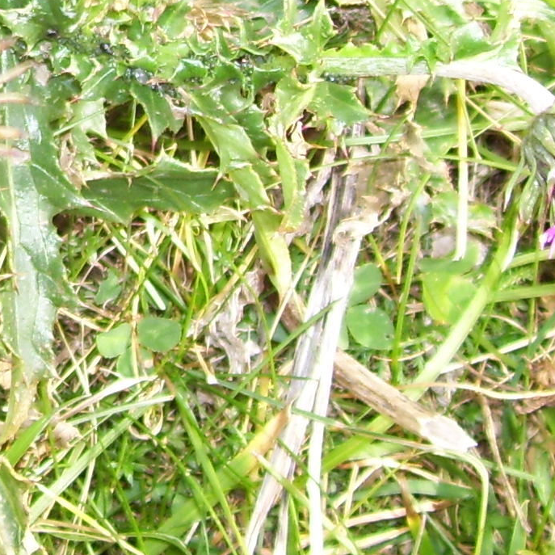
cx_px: -132
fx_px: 2394
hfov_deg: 12.9
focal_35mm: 132
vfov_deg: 13.0
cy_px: -23
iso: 80
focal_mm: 6
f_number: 2.7
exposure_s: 1/500
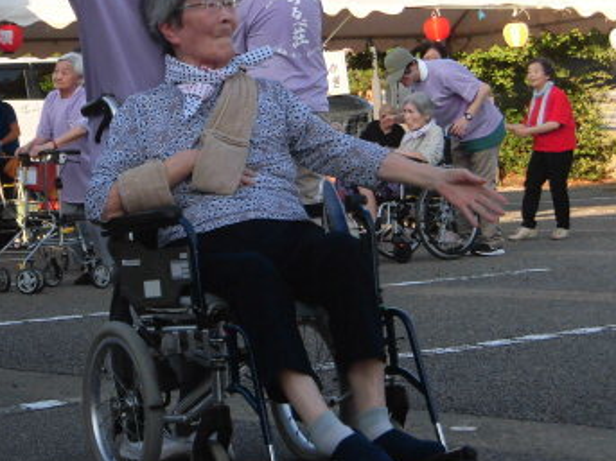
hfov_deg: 17.7
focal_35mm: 110
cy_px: 52
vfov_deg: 13.3
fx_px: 1957
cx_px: 129
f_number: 4.2
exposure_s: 1/320
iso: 100
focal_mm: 10.54
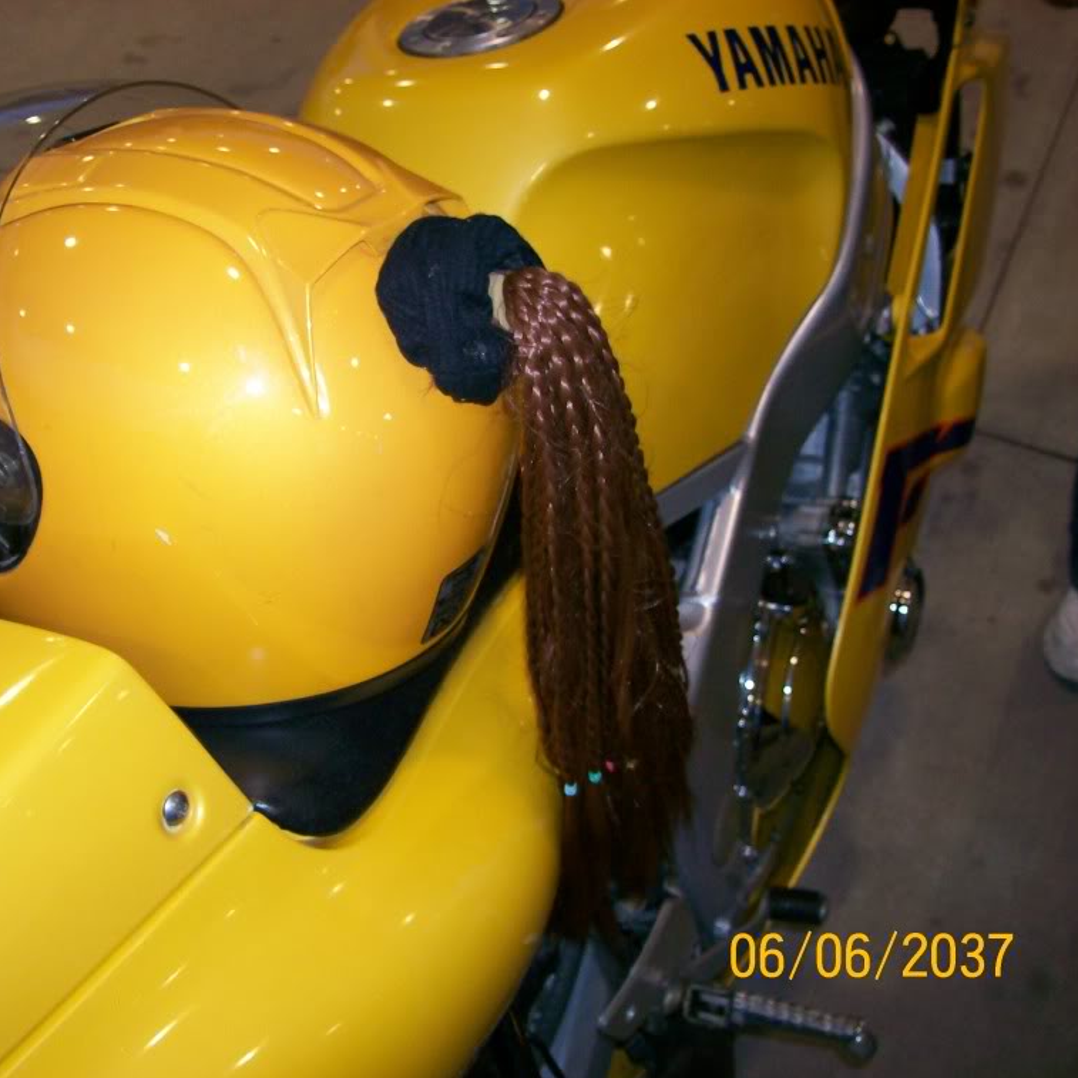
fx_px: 1515
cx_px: 360
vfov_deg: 39.2
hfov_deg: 38.7
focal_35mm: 43
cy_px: 544
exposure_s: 1/64
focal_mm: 6
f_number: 2.7
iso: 80
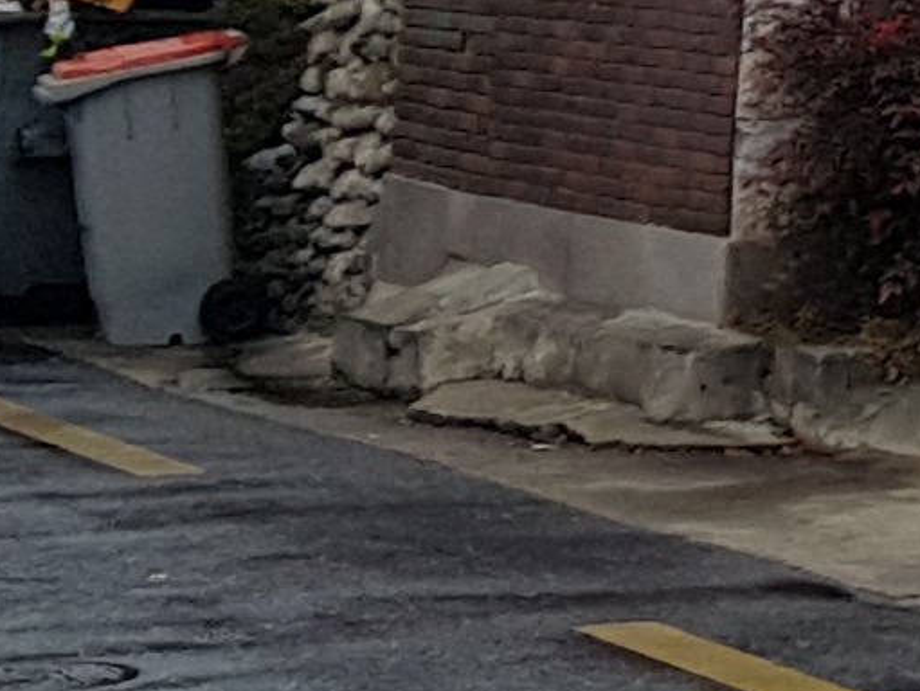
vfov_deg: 6.8
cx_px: 3217
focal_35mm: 205
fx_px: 5452
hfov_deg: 7.7
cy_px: -1125
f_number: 1.7
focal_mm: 4.2
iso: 40
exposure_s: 1/507
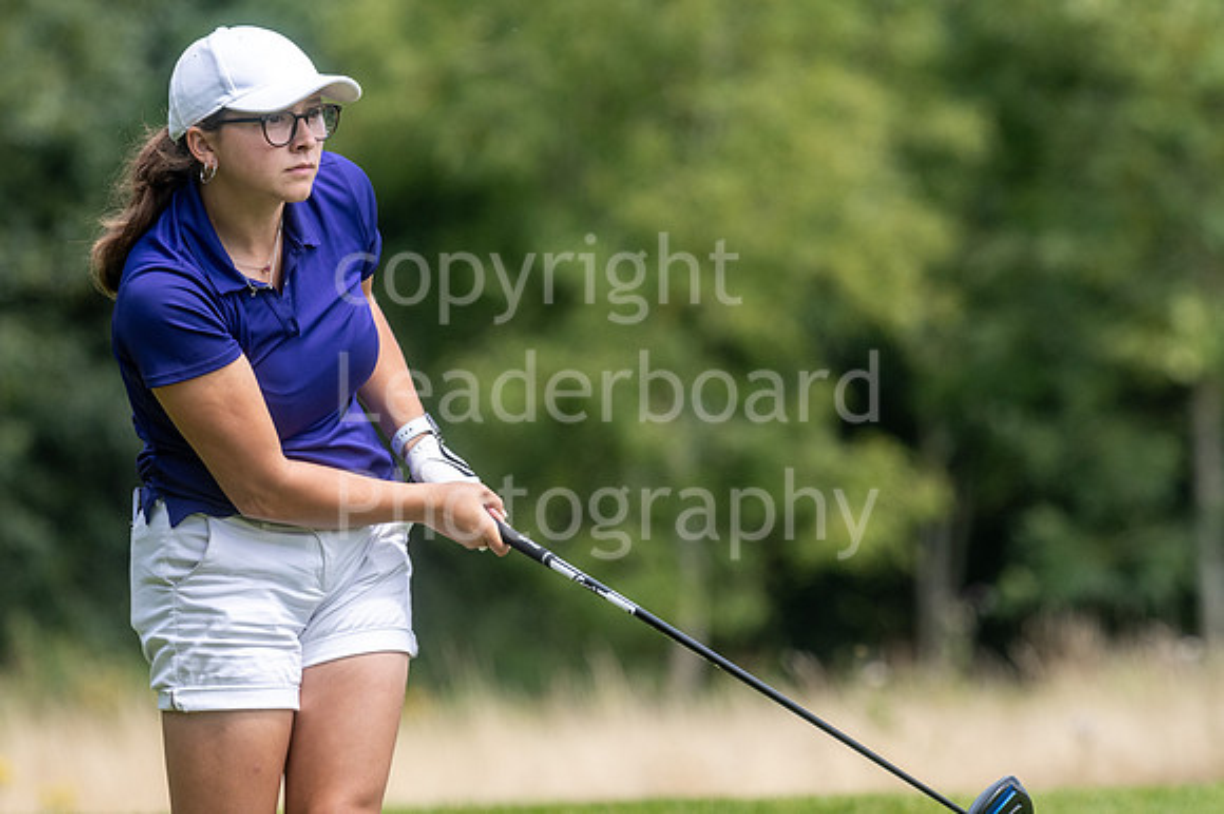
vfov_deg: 2.6
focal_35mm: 534
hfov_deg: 3.9
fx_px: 18158
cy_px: 331
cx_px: 727
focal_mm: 300
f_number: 5.6
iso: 200
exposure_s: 1/800
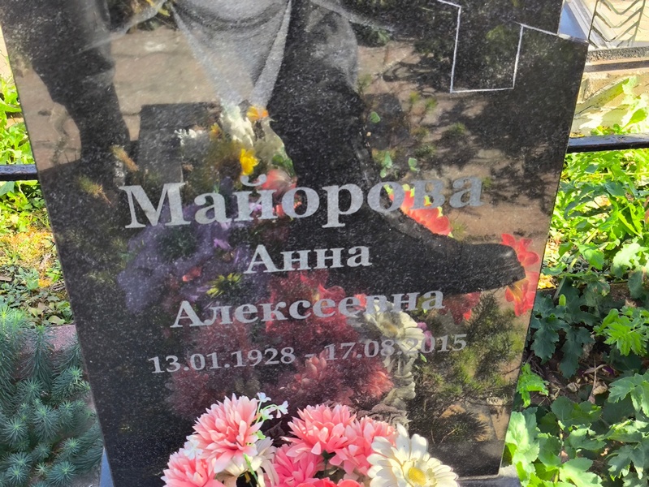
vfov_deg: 29.1
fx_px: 938
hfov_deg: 38.2
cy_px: 244
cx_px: 324
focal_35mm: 50
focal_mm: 4.71
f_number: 1.7
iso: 50
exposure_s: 1/238
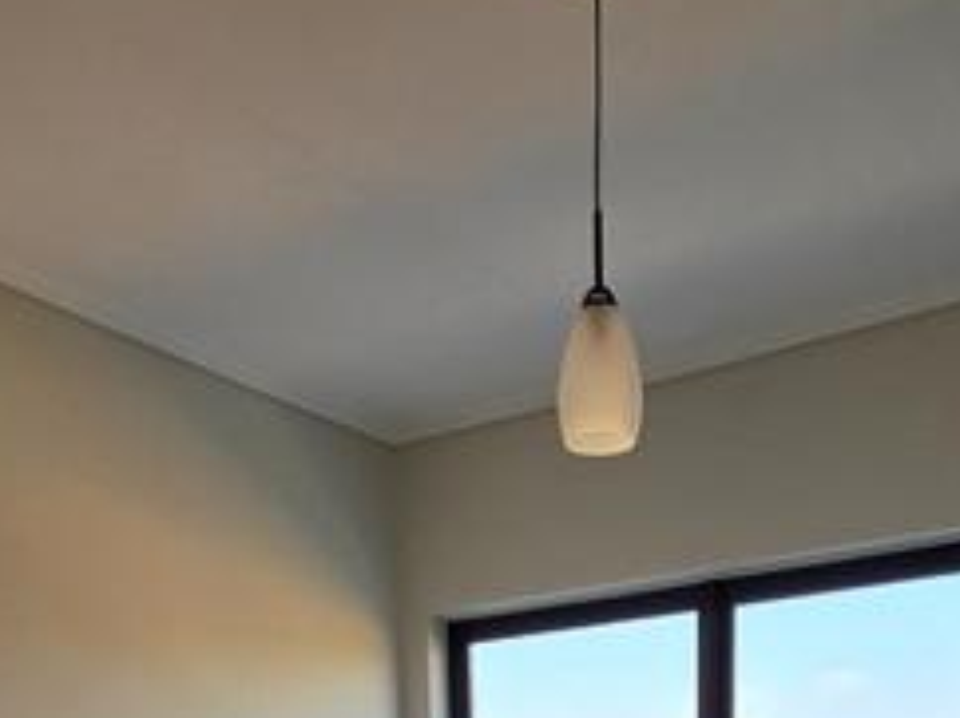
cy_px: 1138
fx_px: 1191
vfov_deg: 24.3
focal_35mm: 43
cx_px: 524
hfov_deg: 43.8
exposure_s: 1/291
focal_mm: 2.2
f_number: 1.9
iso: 32
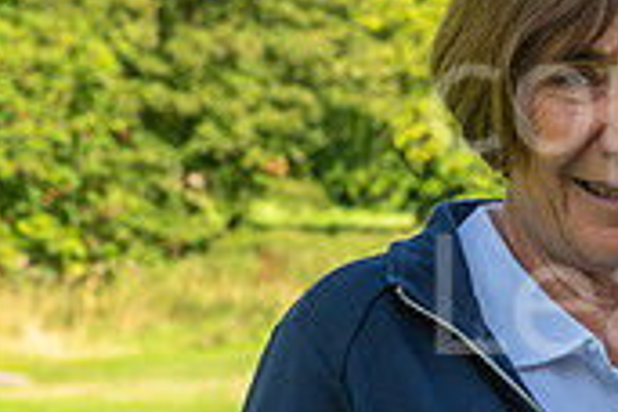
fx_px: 3673
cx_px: 904
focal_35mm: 214
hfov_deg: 9.4
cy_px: 329
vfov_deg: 6.4
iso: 160
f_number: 8
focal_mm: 63
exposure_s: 1/80
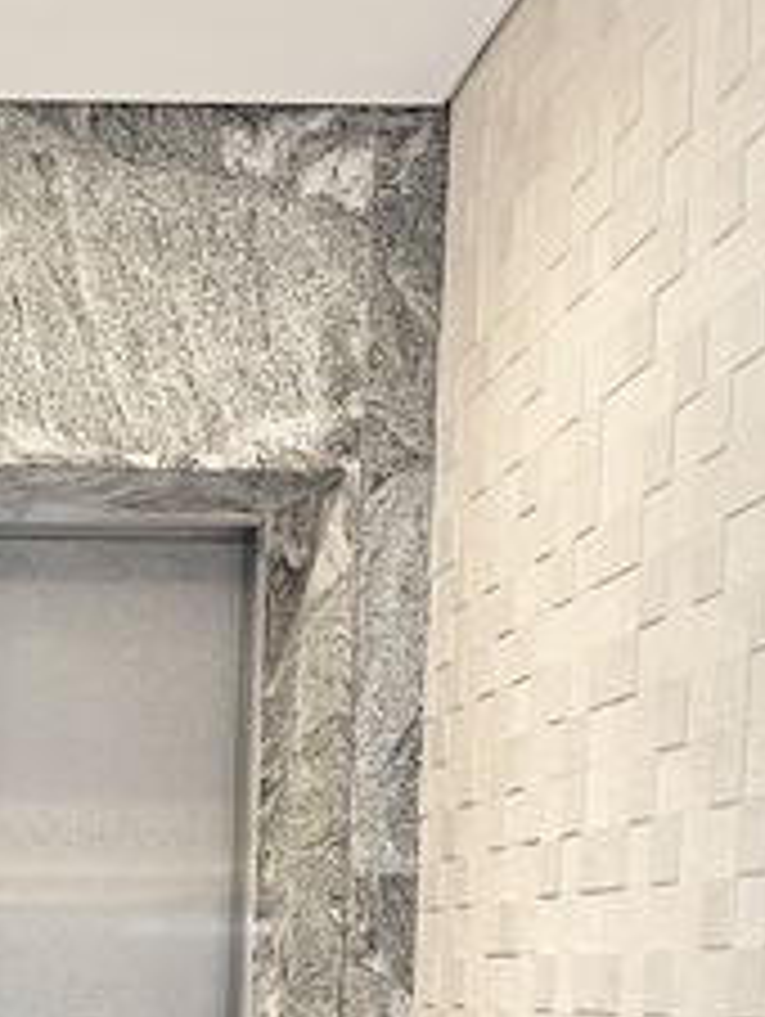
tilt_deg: -4.9
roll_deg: -0.8
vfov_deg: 25.8
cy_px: 1152
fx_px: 2029
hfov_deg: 20.1
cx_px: -144
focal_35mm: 69
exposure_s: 1/50
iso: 125
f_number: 1.6
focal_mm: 5.1
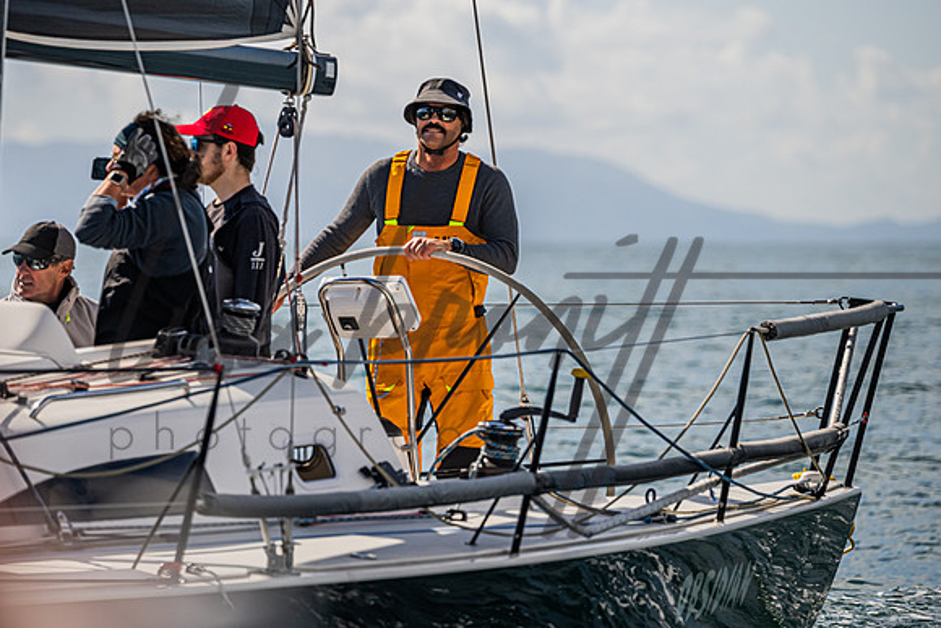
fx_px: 9082
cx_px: 437
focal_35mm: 347
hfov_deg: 5.9
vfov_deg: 4.0
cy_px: 228
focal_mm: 270
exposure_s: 1/3200
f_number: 5.6
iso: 400
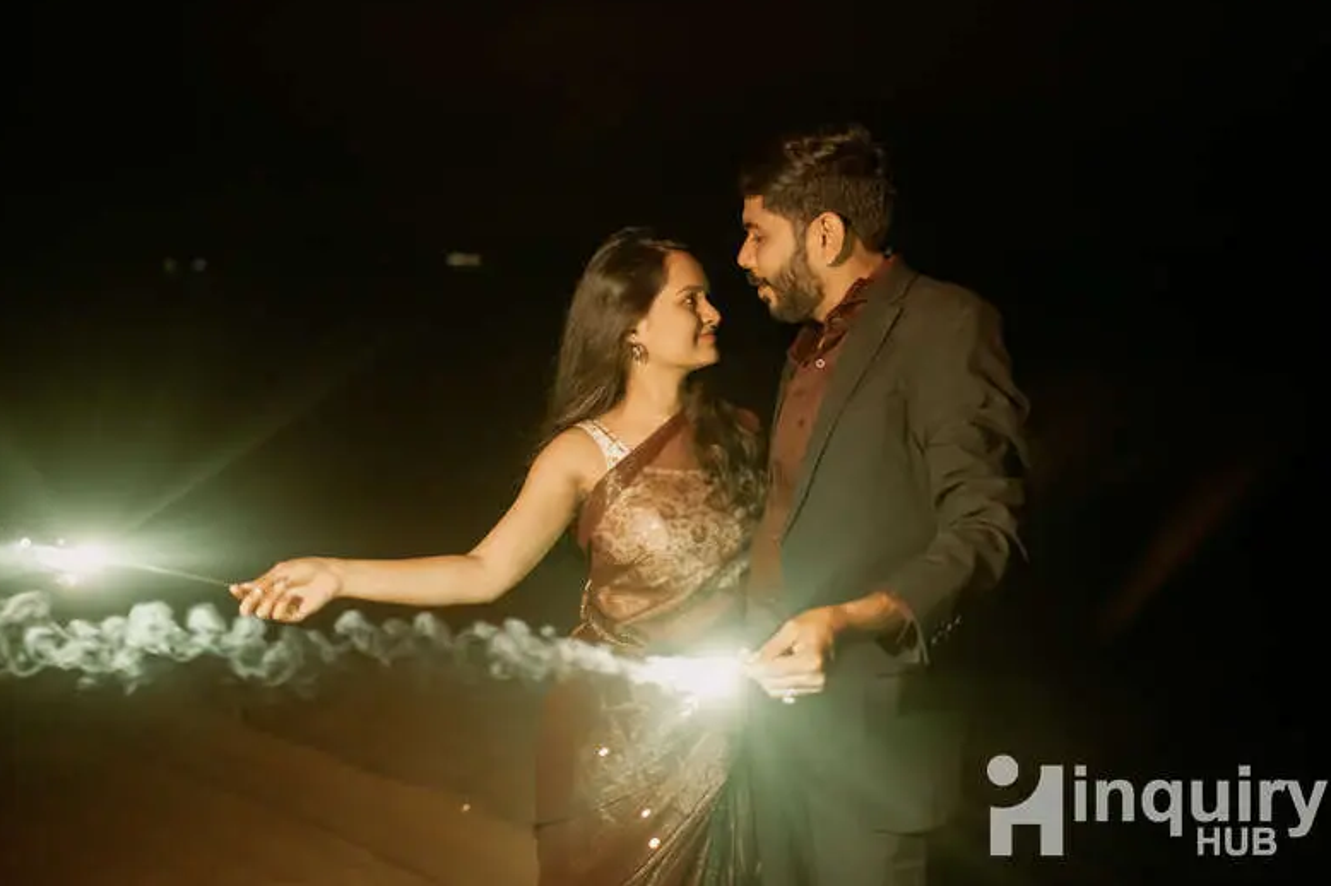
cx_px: 662
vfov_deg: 36.8
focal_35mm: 36
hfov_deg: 53.2
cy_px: 432
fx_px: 1330
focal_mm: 35
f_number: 1.8
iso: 2500
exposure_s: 1/320
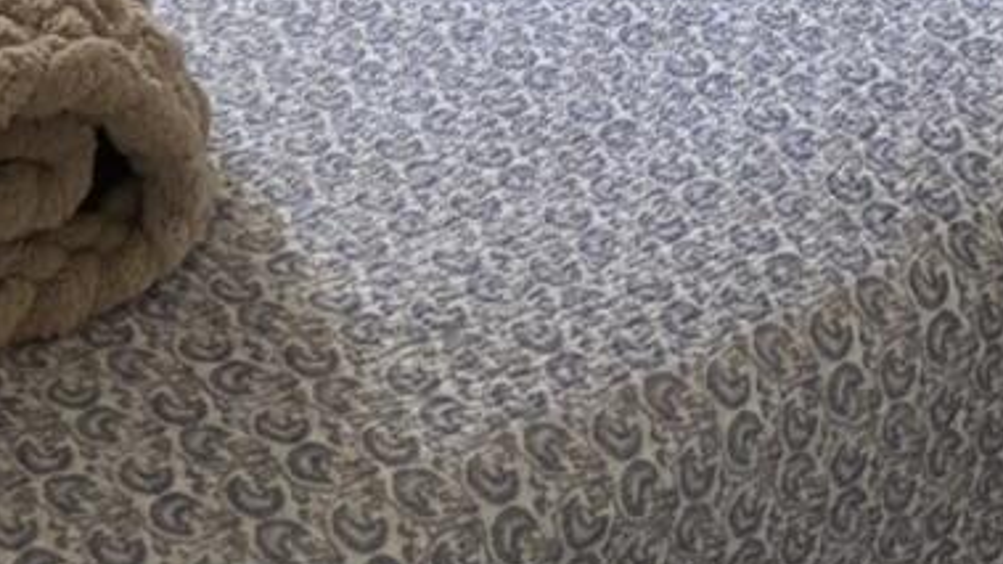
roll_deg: +1.2
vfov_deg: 7.0
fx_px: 4068
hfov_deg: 14.1
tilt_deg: -15.5
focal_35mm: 153
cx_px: 566
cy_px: -1178
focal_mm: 5.96
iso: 320
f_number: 1.6
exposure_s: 1/60
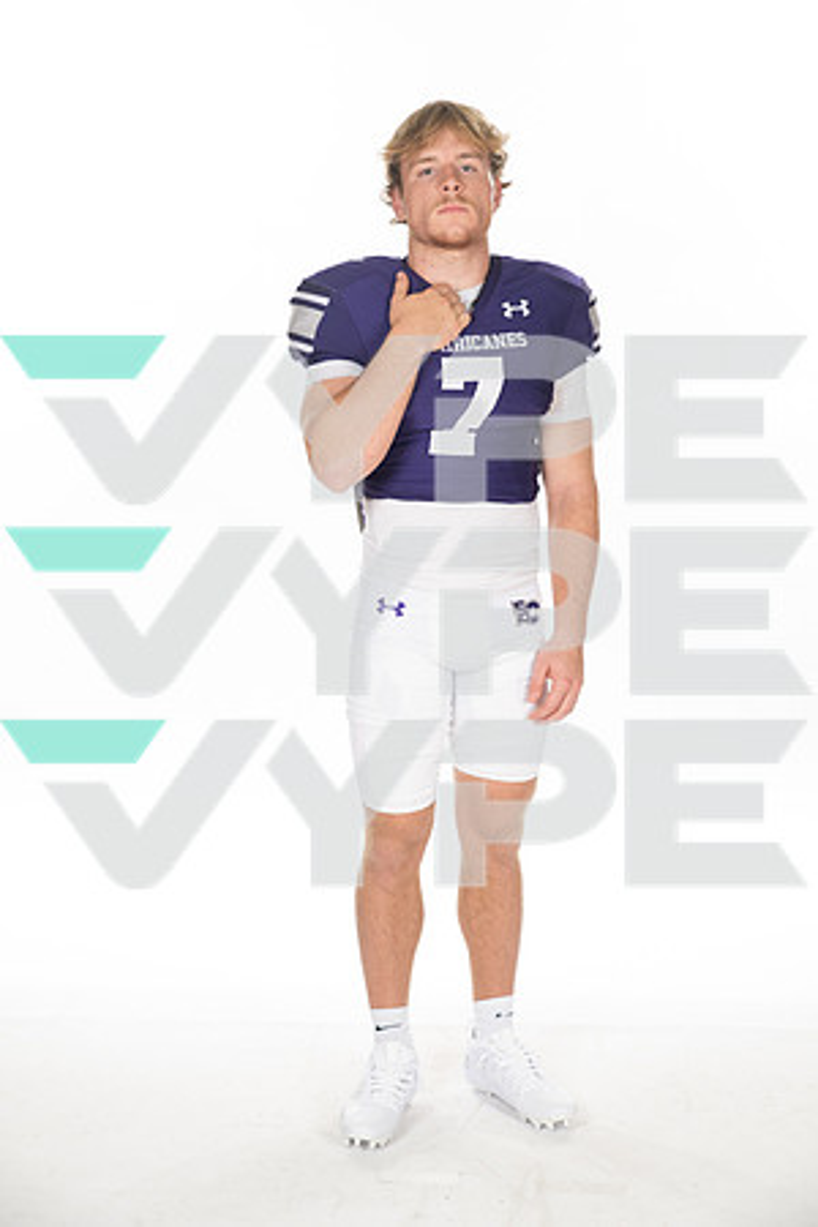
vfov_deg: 31.0
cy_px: 614
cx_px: 409
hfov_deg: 20.9
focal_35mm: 65
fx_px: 2215
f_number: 7.1
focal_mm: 65
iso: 800
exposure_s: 1/320
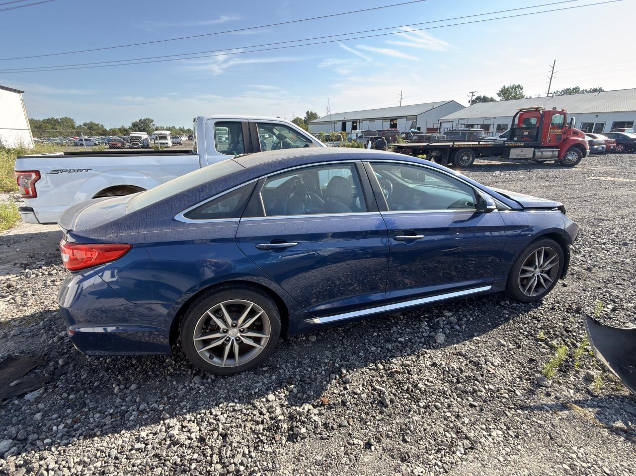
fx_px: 312
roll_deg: +0.4
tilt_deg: -18.8
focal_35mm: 17
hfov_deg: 91.1
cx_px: 318
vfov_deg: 74.7
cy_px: 238
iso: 25
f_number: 2.2
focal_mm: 2.22
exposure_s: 1/301
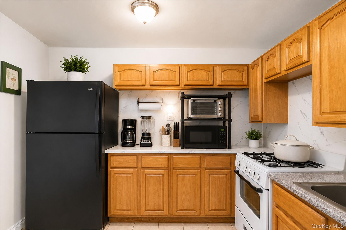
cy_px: 115
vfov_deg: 77.3
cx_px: 173
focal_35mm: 15
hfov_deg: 100.4
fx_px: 144
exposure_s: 1/40
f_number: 7.1
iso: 2000
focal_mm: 10
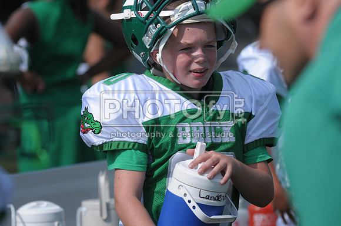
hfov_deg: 6.9
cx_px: 170
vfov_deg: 4.6
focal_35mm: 300
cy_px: 113
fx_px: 2838
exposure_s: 1/6400
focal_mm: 200
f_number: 4
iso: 640
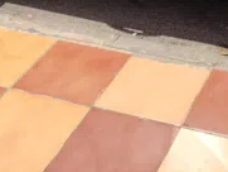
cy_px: -85
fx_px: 560
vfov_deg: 16.0
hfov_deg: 21.4
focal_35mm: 85
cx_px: 275
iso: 101
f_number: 1.75
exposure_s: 1/1456
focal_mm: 5.25
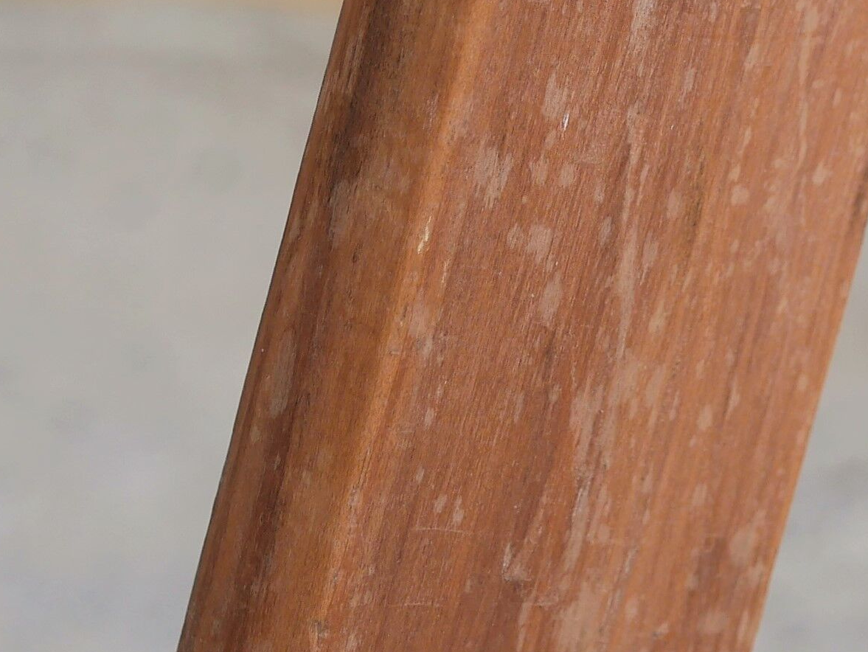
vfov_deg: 9.4
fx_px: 3914
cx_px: 693
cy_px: -173
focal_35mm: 156
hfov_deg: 12.6
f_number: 2.8
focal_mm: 20
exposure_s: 1/250
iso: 200
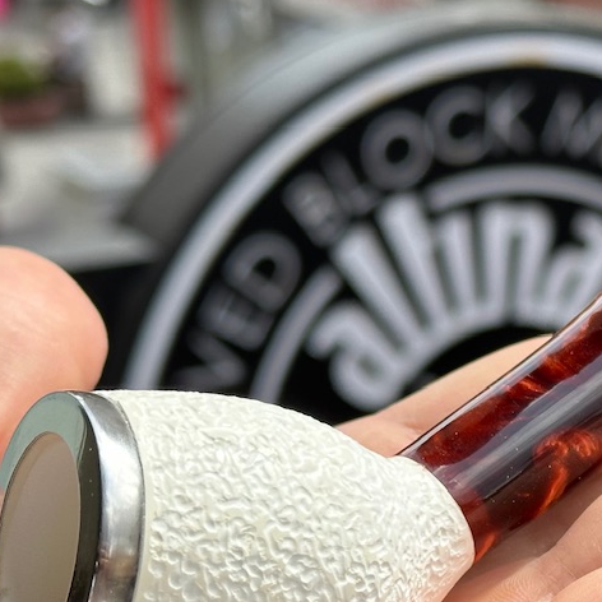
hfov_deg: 14.9
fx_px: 2263
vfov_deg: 15.1
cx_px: 619
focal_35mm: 115
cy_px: 383
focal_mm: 6.86
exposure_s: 1/1305
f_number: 1.78
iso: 64
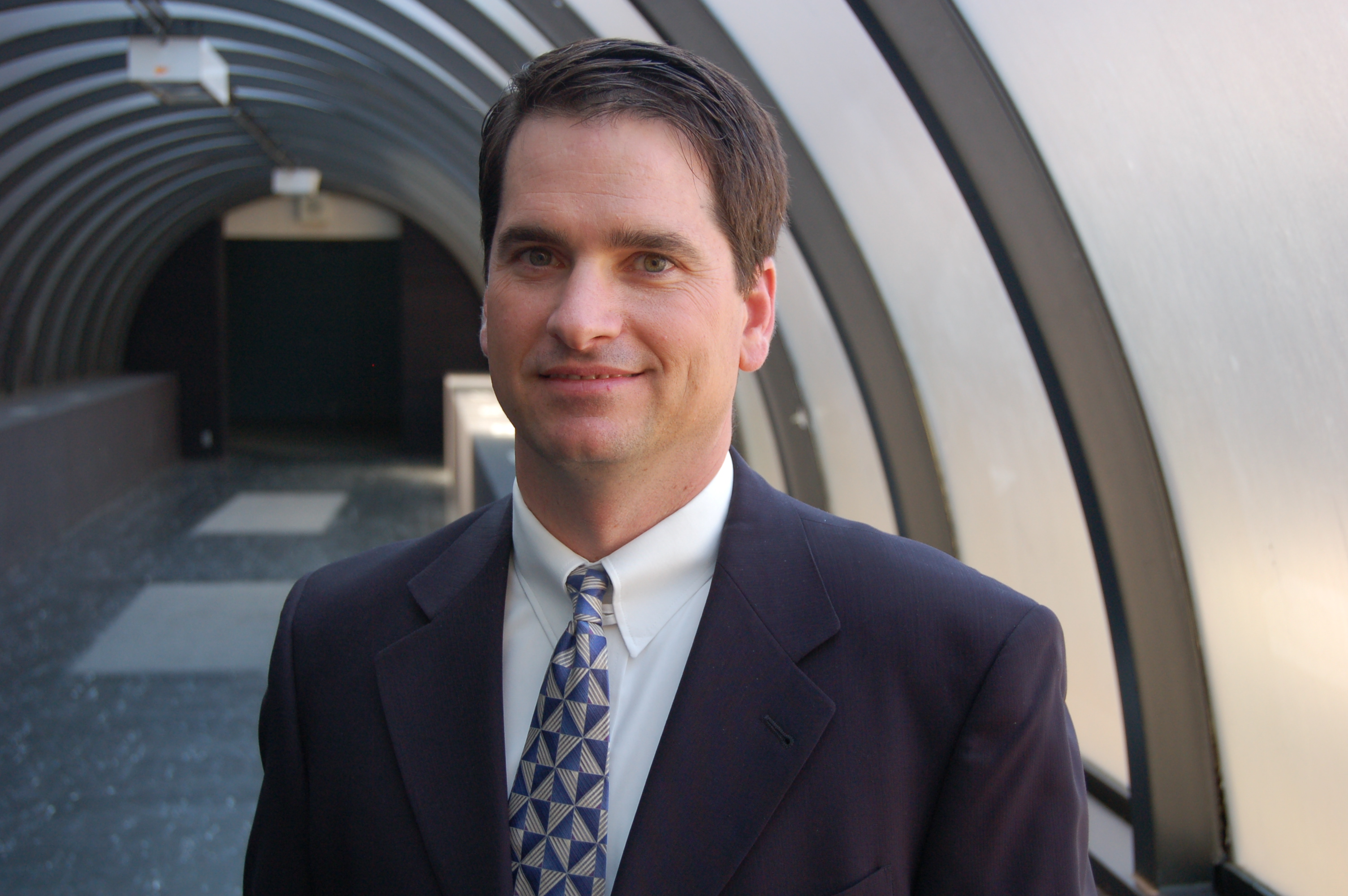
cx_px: 674
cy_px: 448
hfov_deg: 35.1
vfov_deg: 23.7
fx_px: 2132
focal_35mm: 57
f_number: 5
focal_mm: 38
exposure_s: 1/100
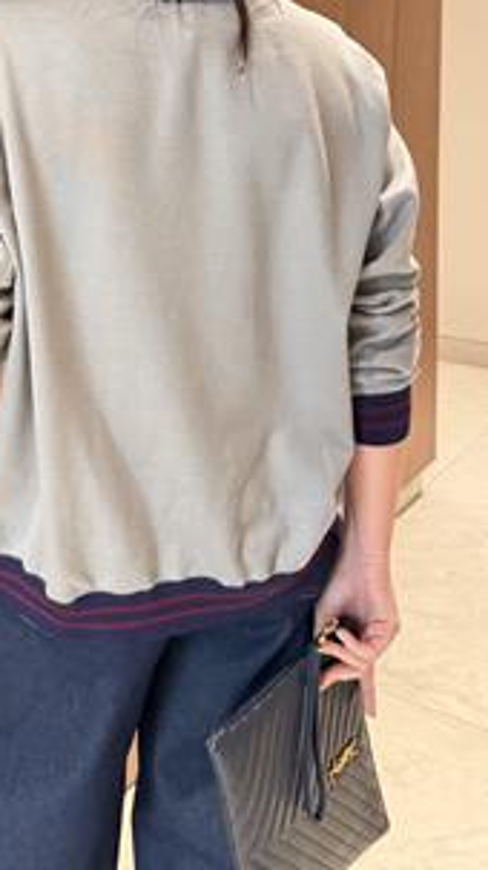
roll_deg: +2.3
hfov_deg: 25.4
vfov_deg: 42.5
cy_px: 165
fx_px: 1060
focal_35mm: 46
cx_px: 89
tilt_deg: -9.3
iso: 800
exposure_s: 1/50
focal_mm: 6.76
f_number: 1.78
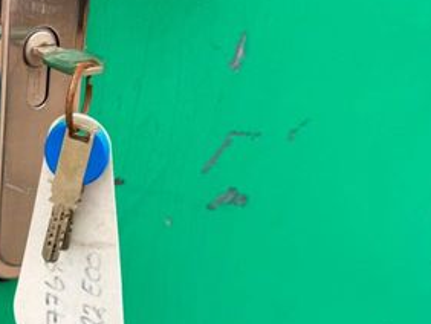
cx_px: 20
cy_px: 162
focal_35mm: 51
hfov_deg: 34.7
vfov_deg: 28.6
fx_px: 636
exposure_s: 1/1174
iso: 80
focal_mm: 6.76
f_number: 1.78
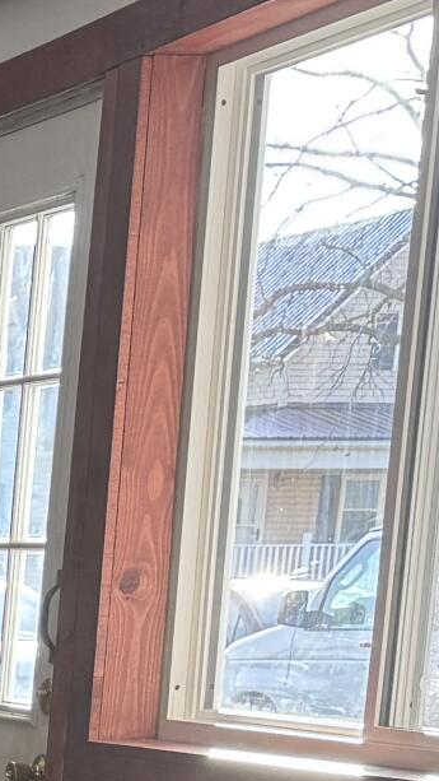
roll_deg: +0.4
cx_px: -929
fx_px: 2648
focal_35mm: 128
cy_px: 1249
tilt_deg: -14.5
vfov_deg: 15.2
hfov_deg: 8.0
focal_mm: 6.76
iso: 100
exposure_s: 1/167
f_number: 1.78
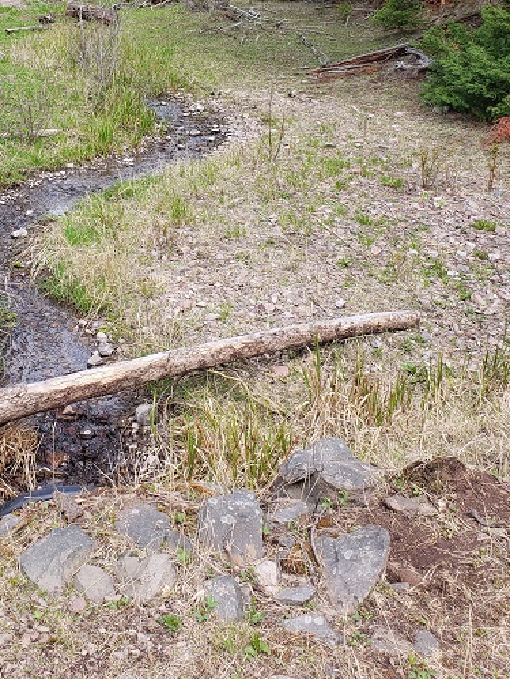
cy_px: 149
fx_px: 824
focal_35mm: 42
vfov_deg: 43.0
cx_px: 120
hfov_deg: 33.6
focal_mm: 4.3
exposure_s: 1/342
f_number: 2.4
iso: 50
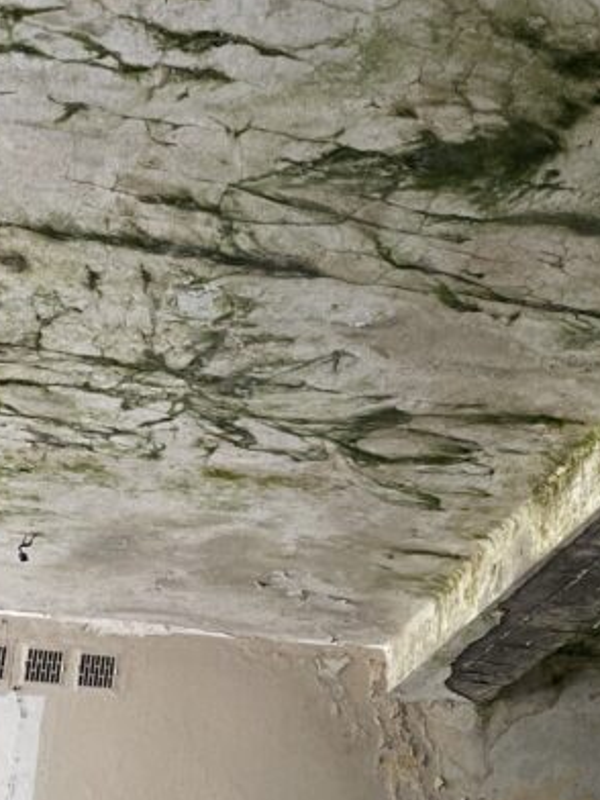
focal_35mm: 68
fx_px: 1572
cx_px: 429
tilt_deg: +22.2
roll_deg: -2.6
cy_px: 473
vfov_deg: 28.5
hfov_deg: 21.5
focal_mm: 4.2
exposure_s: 1/97
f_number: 1.6
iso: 250
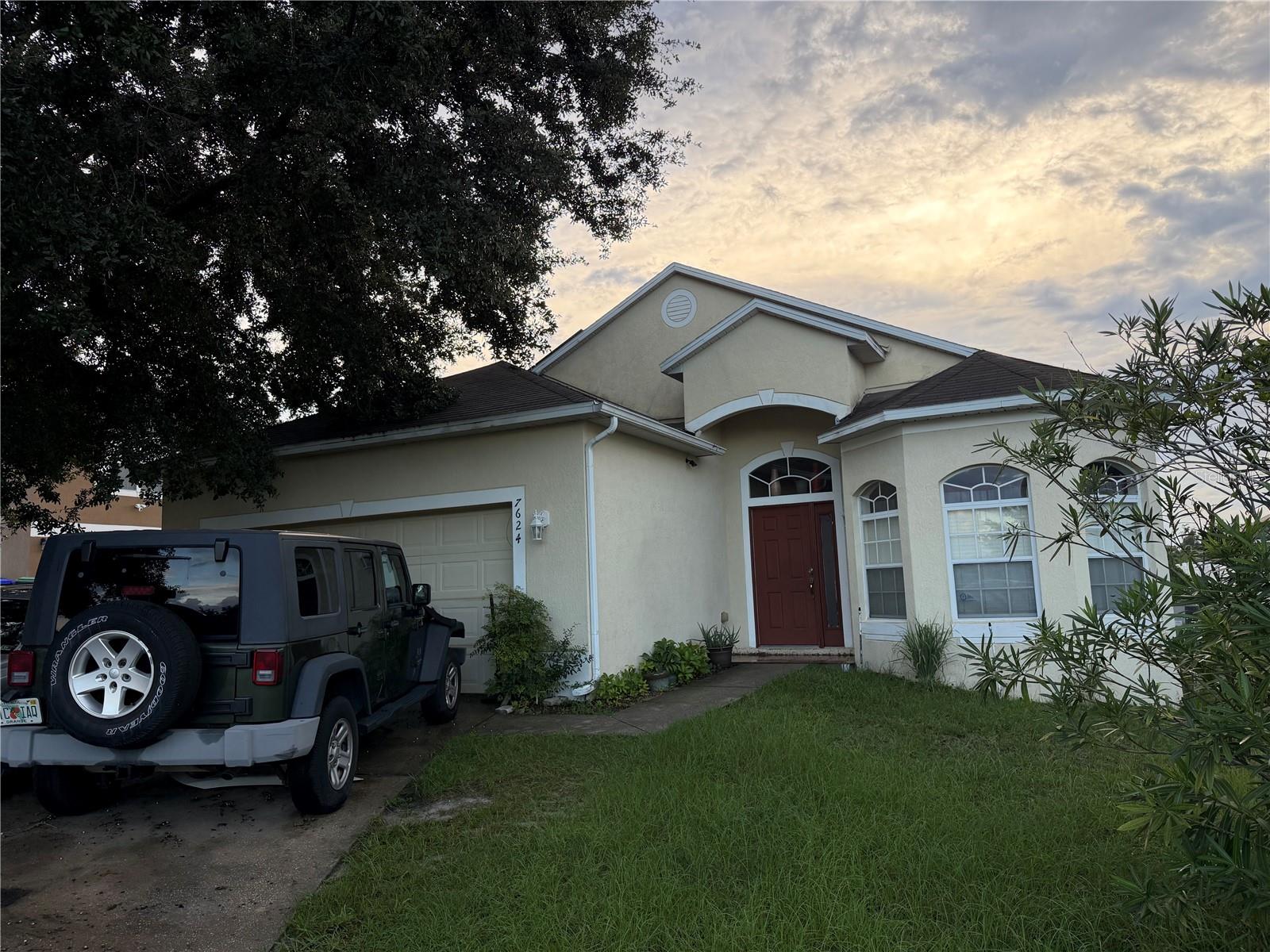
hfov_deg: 71.6
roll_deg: +1.6
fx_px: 881
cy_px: 476
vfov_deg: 56.8
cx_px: 635
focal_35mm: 24
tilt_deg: +6.6
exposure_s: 1/543
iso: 100
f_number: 1.78
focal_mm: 6.76
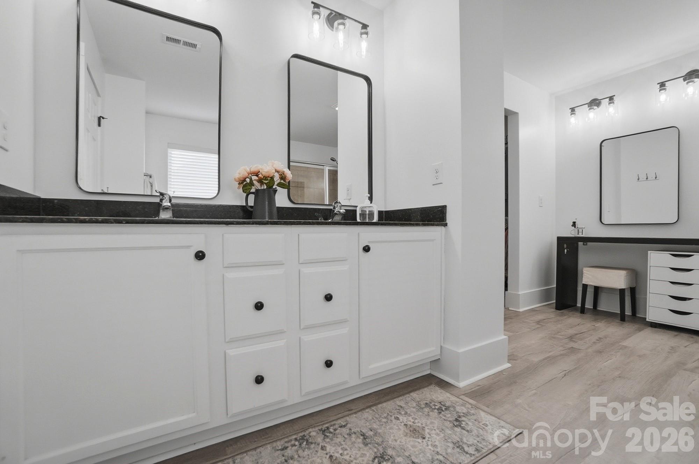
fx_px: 291
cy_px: 232
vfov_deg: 77.2
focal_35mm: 15
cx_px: 350
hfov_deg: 100.4
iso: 100
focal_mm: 10
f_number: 4
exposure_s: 1/400
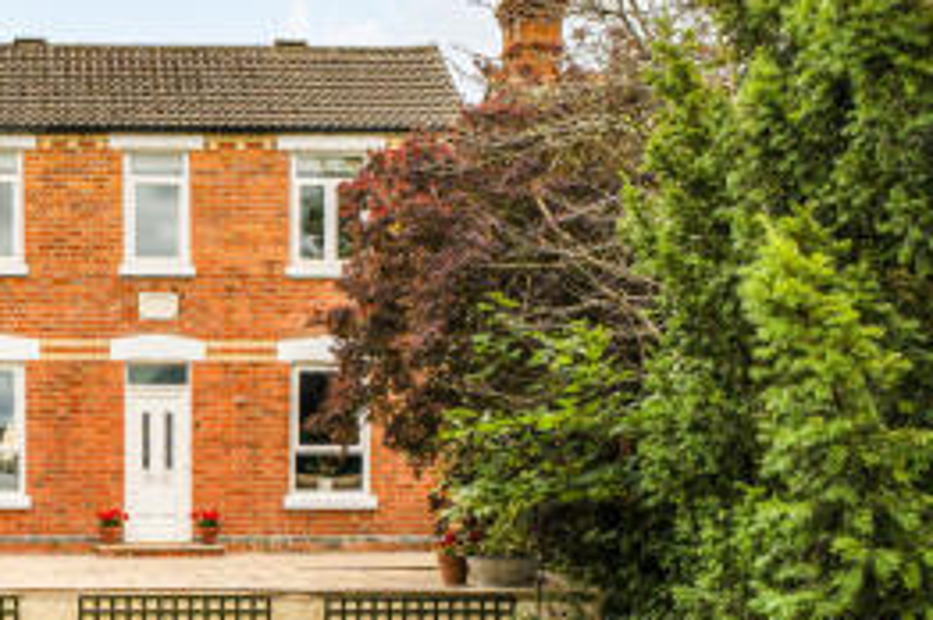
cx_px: 132
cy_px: 412
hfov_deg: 32.1
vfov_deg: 22.5
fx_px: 1553
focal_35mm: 60
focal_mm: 22
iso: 400
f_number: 8
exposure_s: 1/320
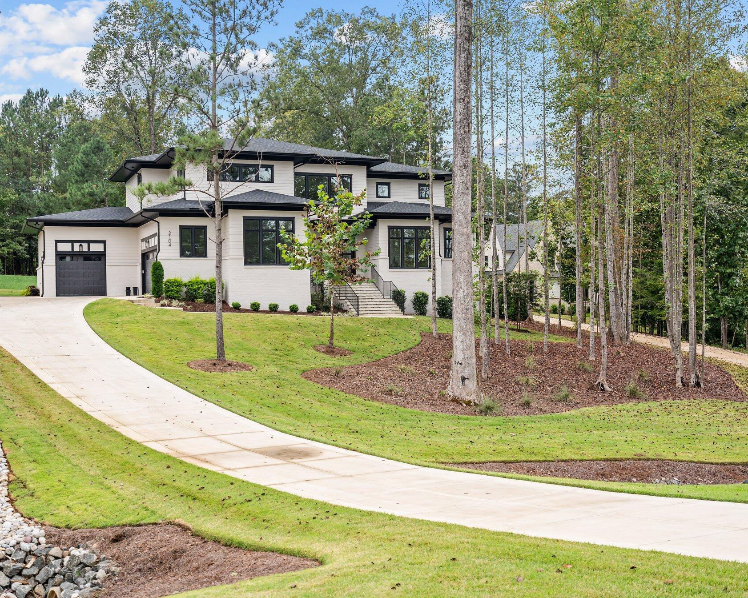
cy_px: 297
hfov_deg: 45.8
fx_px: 885
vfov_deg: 37.3
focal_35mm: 40
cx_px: 353
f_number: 4
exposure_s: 1/60
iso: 100
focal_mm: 35
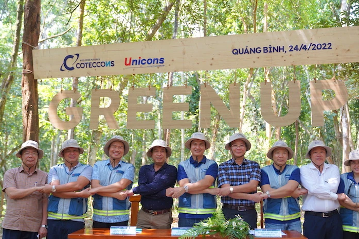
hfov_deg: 45.4
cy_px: 128
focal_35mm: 43
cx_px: 189
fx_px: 428
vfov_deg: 31.1
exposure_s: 1/320
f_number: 2.8
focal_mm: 40
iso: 800
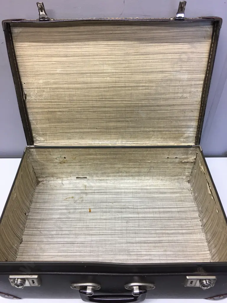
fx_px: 254
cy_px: 152
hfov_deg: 48.2
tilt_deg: -41.7
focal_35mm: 29
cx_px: 114
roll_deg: -1.2
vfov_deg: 61.7
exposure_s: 1/17
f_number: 2.2
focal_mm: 4.15
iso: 32
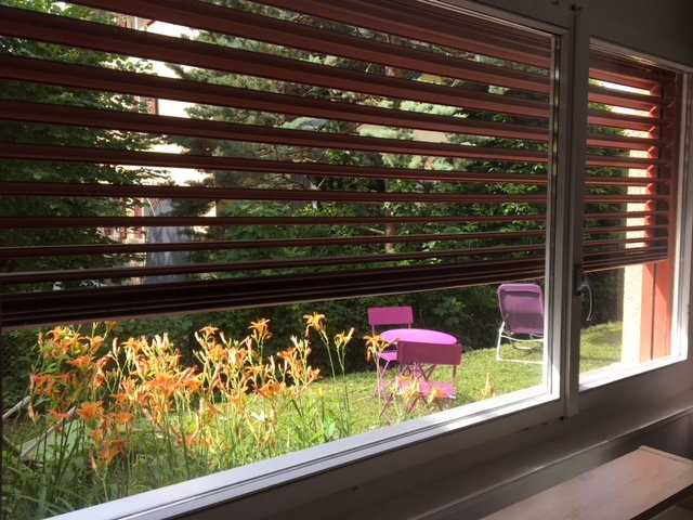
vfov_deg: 48.2
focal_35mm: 29
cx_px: 346
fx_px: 581
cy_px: 260
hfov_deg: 61.7
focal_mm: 4.15
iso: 25
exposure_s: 1/260
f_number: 2.2
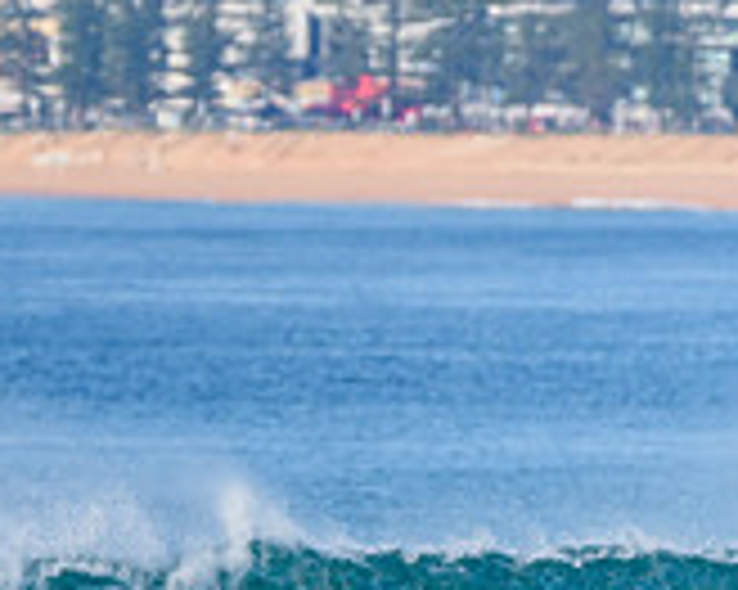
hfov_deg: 1.2
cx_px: -32
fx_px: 36214
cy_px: 651
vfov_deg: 0.9
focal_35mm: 1659
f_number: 5.6
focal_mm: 500
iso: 180
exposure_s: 1/2000
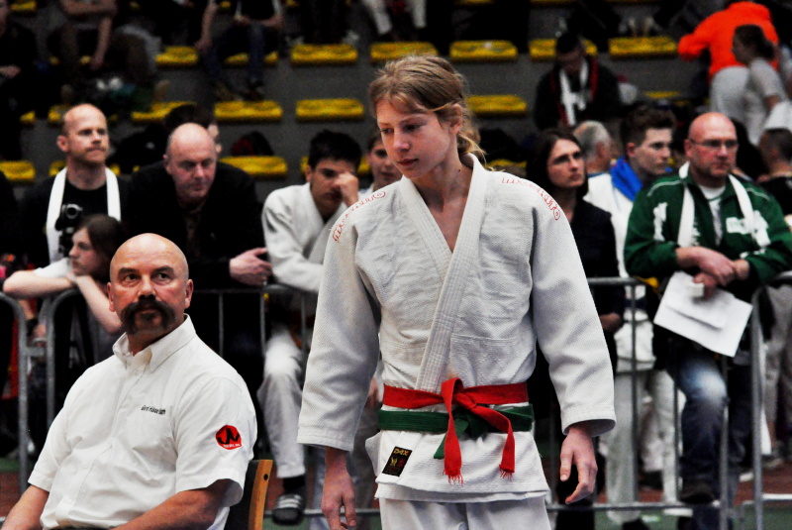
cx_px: 396
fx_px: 5285
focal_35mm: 240
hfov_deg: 8.6
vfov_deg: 5.7
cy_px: 265
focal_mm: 160
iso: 3200
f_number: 9
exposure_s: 1/500
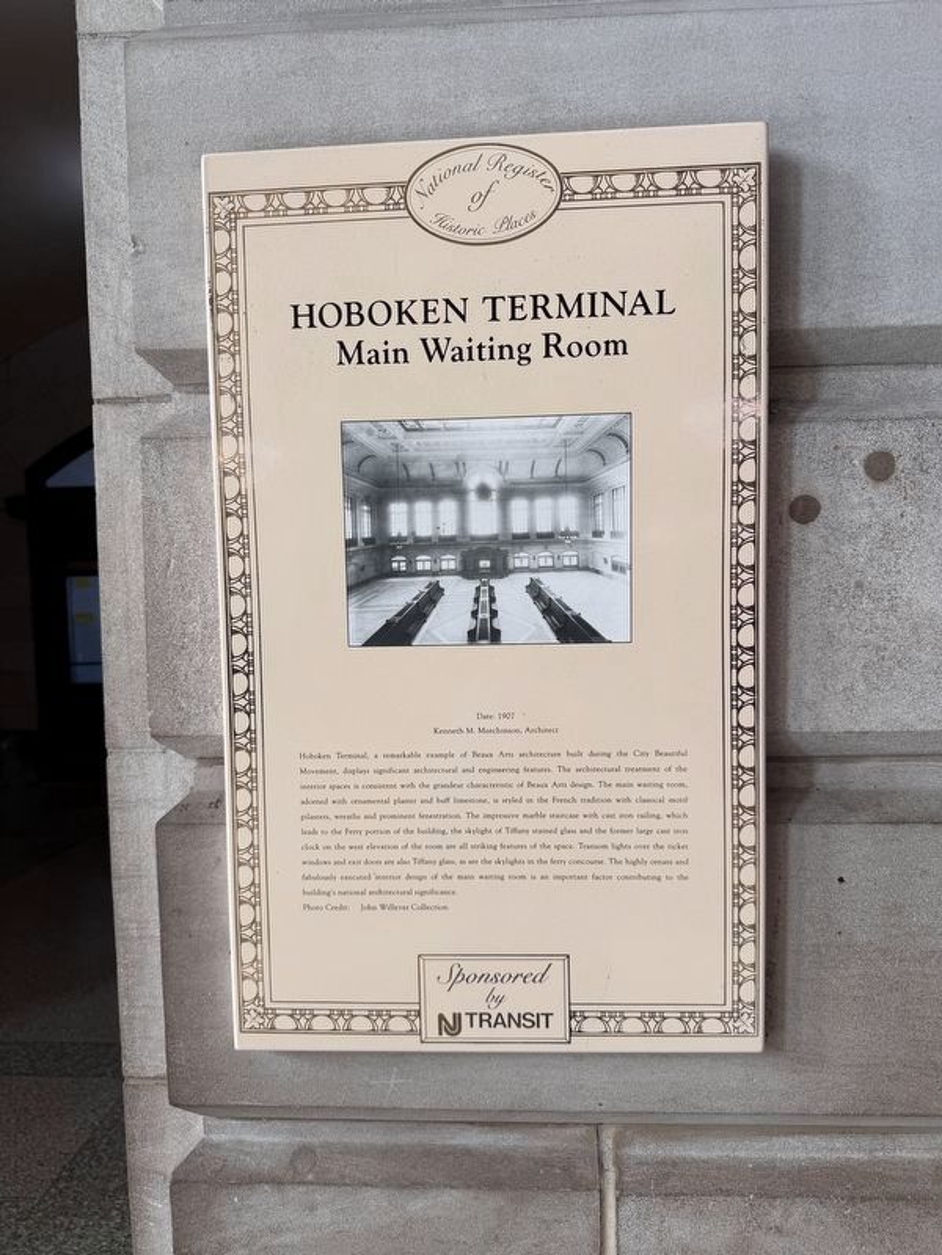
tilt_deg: -4.4
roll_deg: +0.8
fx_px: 871
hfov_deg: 56.8
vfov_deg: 71.6
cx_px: 471
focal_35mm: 24
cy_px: 628
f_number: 1.78
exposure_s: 1/121
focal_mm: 6.76
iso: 80
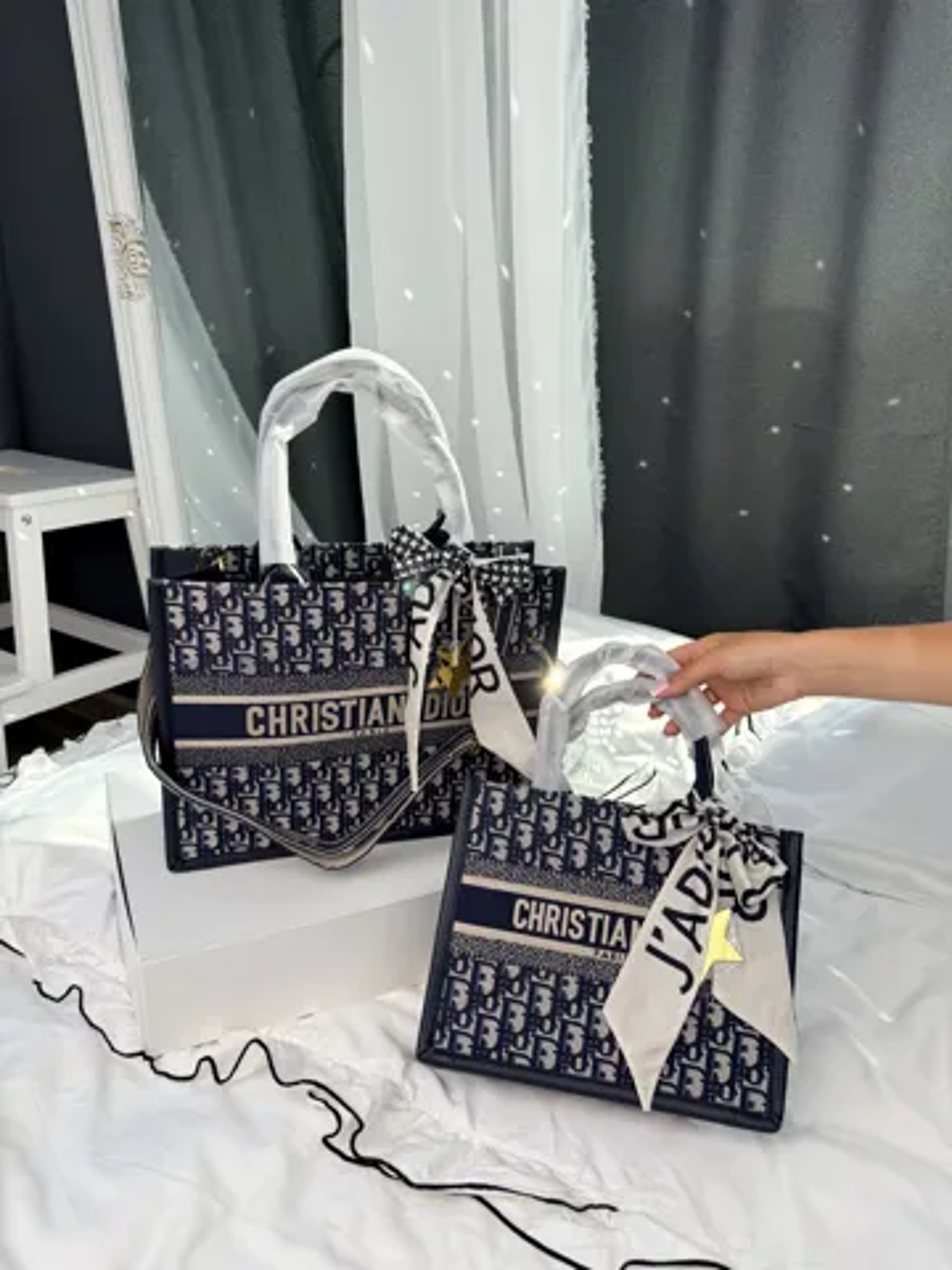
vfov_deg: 71.6
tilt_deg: -19.7
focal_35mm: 24
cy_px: 635
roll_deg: -1.8
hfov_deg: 56.8
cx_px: 476
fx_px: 880
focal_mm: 6.76
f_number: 1.78
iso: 80
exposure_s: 1/788
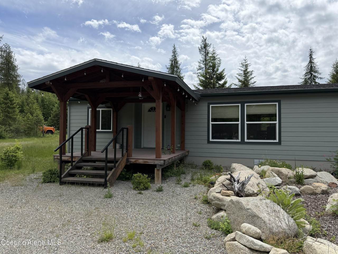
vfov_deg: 56.8
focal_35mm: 24
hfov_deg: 71.6
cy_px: 127
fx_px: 234
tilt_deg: +2.2
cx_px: 169
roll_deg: +0.2
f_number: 1.78
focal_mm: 6.76
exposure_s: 1/6711
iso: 80
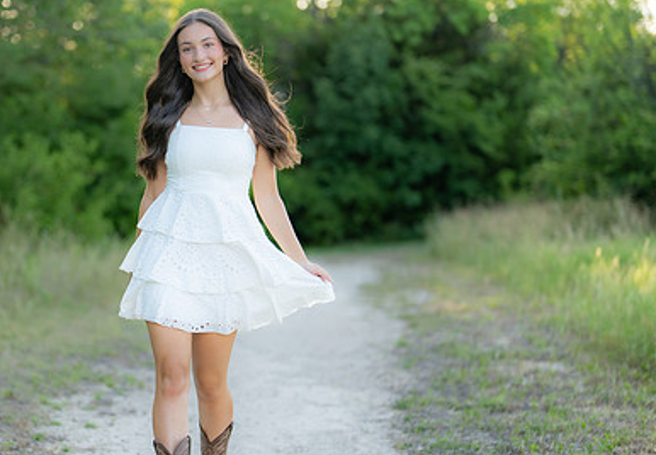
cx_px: 184
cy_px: 223
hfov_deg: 21.5
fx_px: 1716
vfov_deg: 15.1
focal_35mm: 93
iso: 100
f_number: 1.2
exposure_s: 1/1000
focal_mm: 50
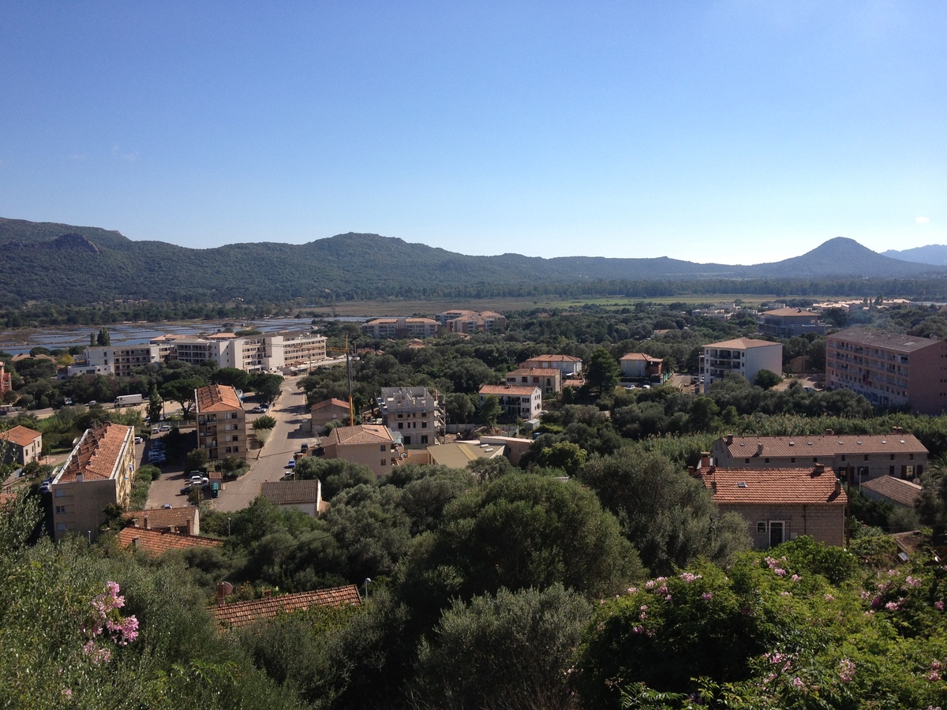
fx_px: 958
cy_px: 355
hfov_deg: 52.6
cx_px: 474
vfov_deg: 40.7
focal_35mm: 35
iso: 64
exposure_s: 1/2045
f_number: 2.4
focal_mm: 4.28
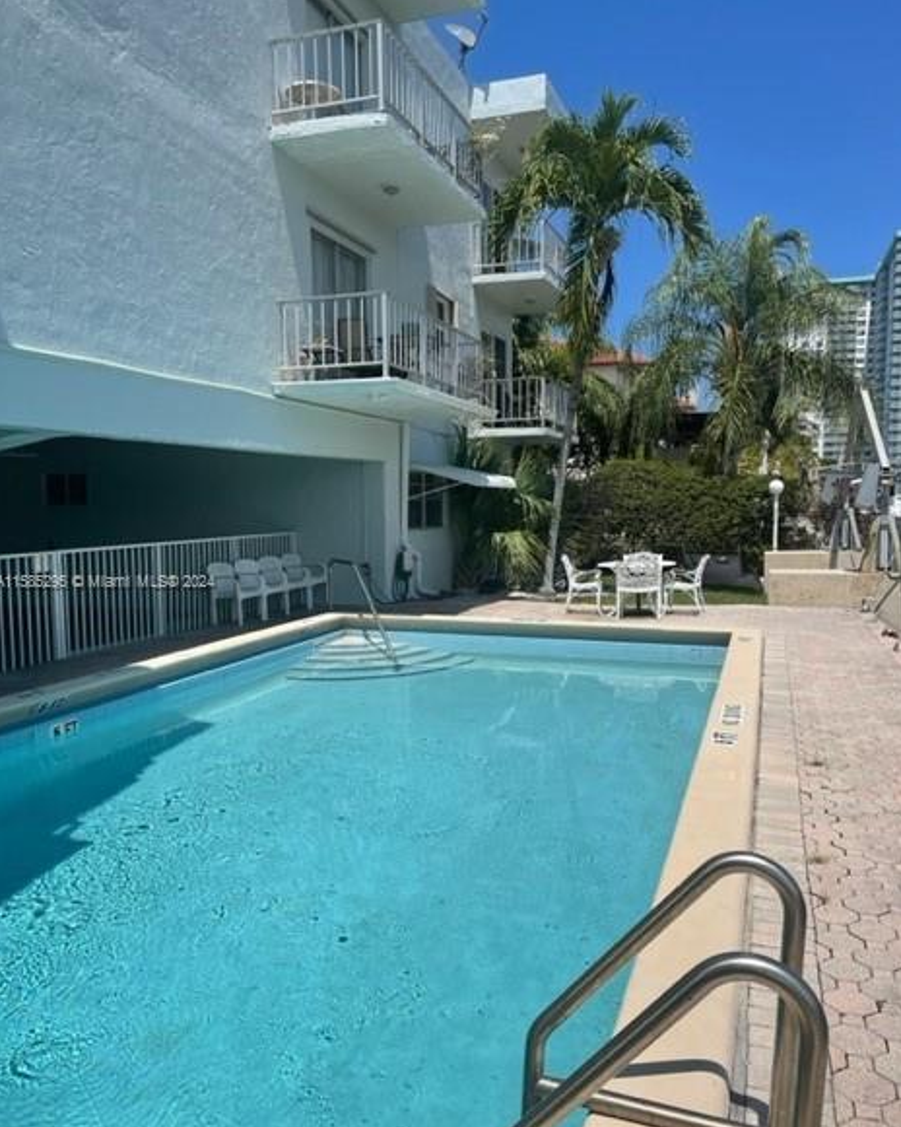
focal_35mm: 28
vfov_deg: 62.2
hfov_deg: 51.5
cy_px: 583
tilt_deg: -4.9
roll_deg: +1.6
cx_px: 458
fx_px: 933
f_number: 1.6
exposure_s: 1/6494
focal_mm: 4.2
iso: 32
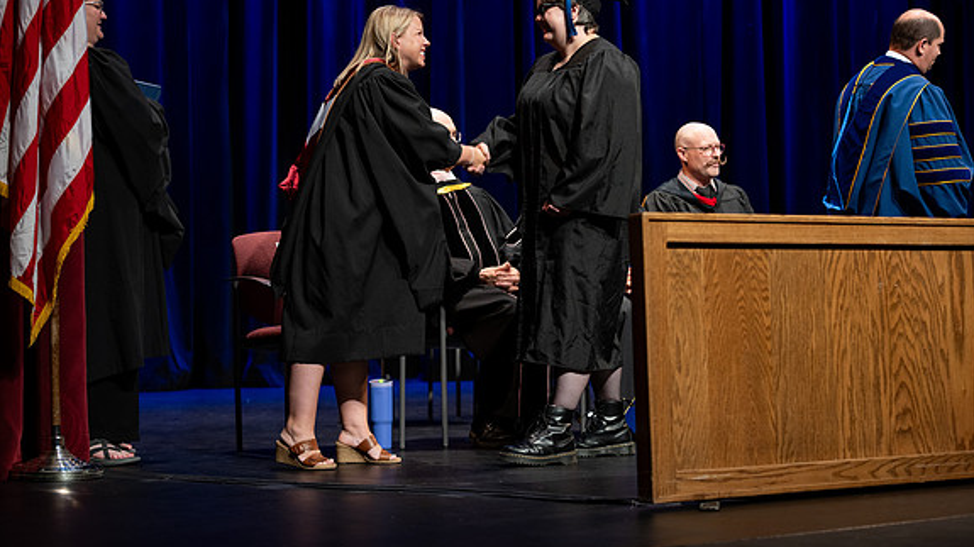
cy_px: 229
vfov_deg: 16.3
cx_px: 490
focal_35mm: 74
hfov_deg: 28.6
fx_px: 1911
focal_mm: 70
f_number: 2.8
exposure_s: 1/250
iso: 500
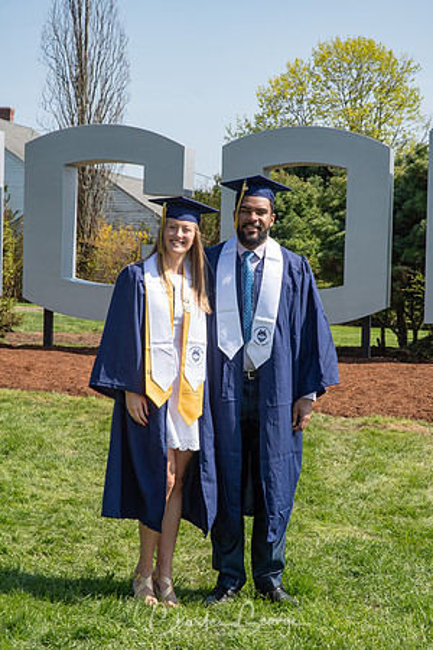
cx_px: 216
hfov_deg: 16.3
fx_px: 1515
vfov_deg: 24.2
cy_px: 325
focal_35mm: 84
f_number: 7.1
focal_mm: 56
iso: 100
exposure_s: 1/250
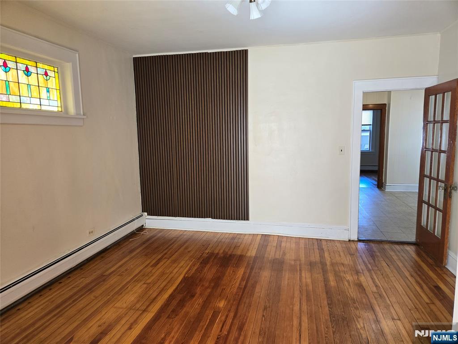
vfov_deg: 58.9
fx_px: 304
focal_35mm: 23
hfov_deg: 73.9
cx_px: 229
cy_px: 172
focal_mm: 5.4
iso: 160
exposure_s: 1/120
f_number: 1.8
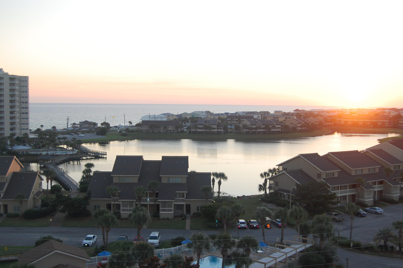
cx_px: 202
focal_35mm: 45
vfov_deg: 29.8
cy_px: 134
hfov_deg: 43.6
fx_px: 503
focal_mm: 30
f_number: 5.6
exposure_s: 1/125
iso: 400
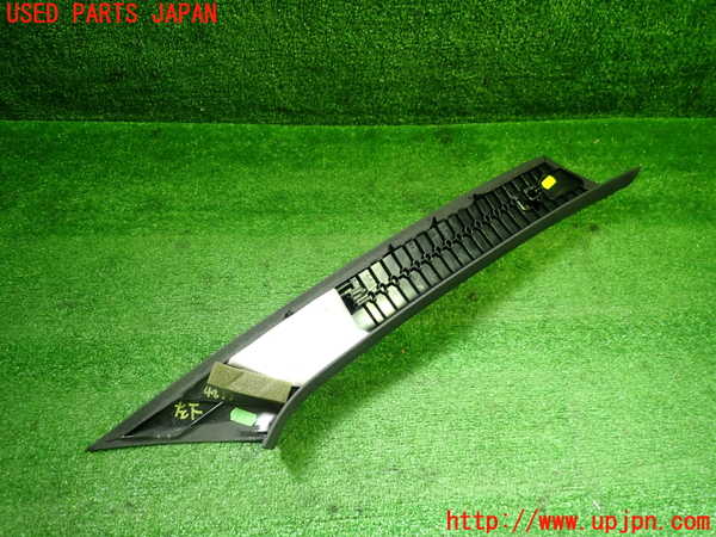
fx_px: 517
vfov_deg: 54.9
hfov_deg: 69.4
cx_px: 358
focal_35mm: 25
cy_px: 268
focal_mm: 4.5
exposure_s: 1/40
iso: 200
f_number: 2
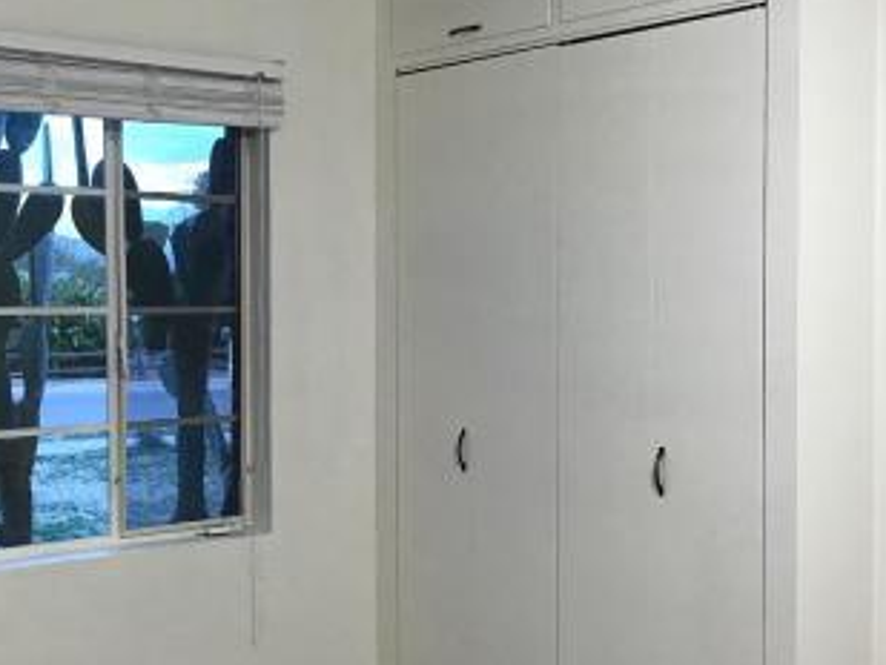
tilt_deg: -2.0
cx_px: 304
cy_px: 393
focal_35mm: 58
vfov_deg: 25.2
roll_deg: +0.1
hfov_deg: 33.0
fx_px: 1485
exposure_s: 1/30
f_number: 1.8
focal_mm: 3.99
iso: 32
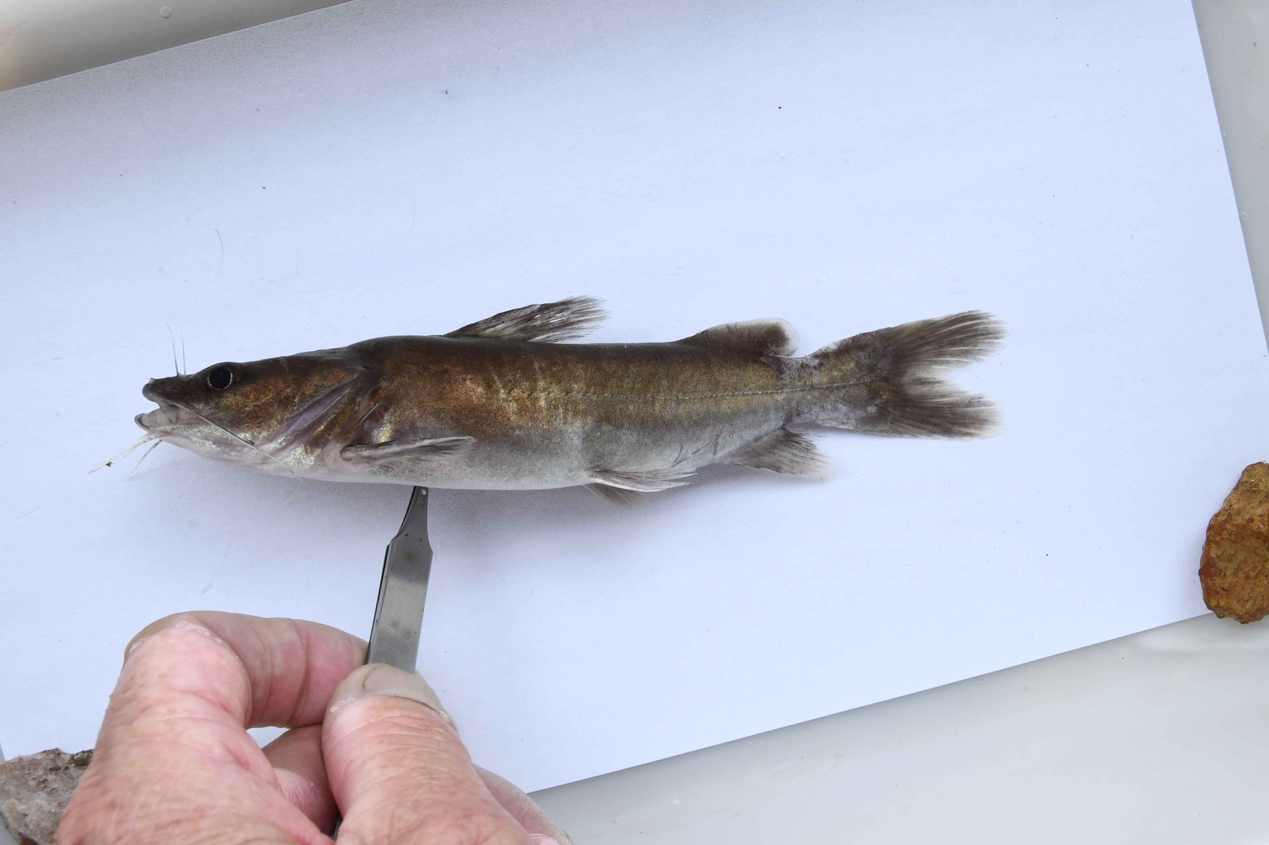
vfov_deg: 26.5
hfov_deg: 38.9
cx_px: 634
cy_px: 422
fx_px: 1797
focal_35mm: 51
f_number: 13
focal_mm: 34
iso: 800
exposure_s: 1/100
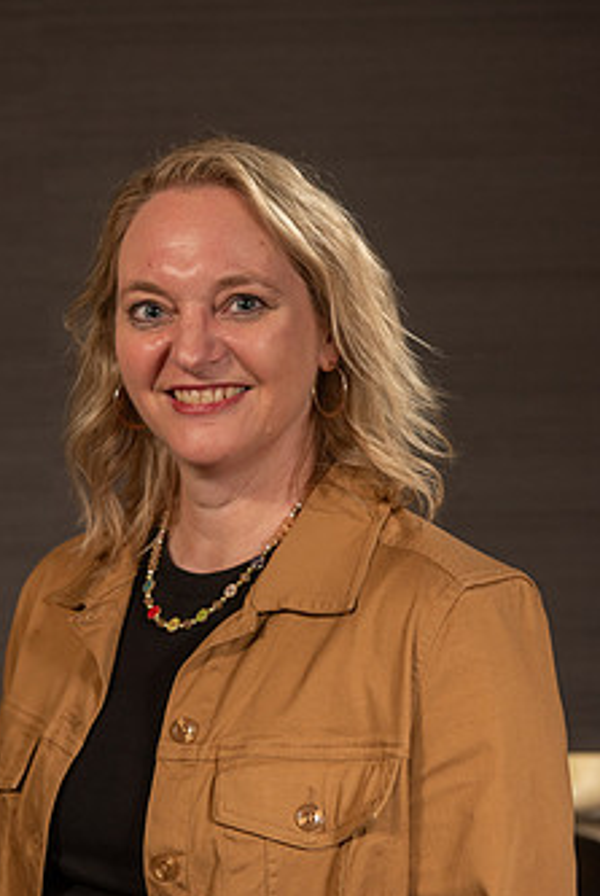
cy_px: 396
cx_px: 211
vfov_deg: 25.0
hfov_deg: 16.9
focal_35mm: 81
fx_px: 2019
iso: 800
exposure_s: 1/100
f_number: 4
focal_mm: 60
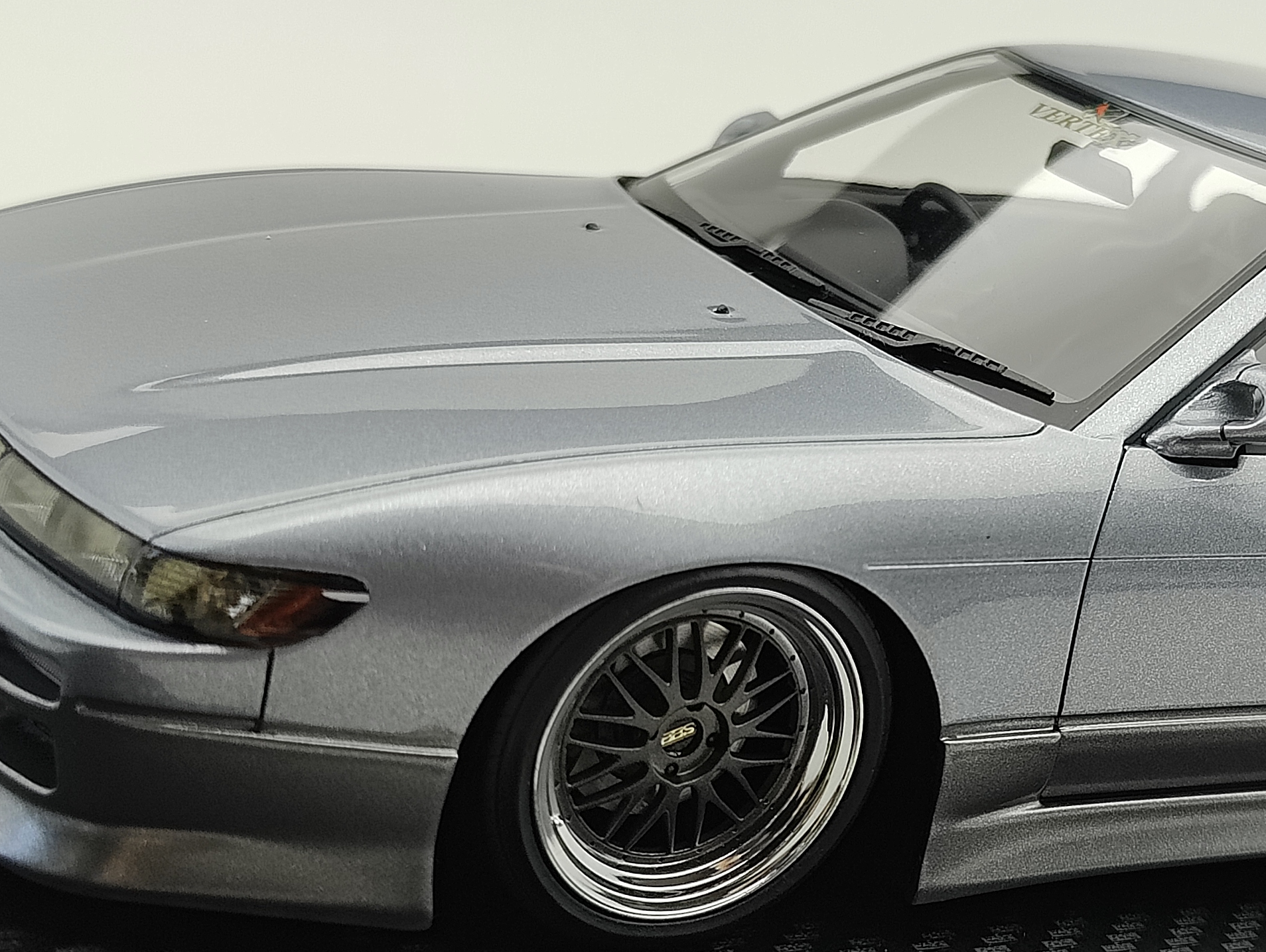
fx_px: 2380
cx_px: 967
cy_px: 466
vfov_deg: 22.6
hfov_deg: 29.3
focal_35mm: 65
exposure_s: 1/100
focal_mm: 6.06
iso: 64
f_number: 1.8
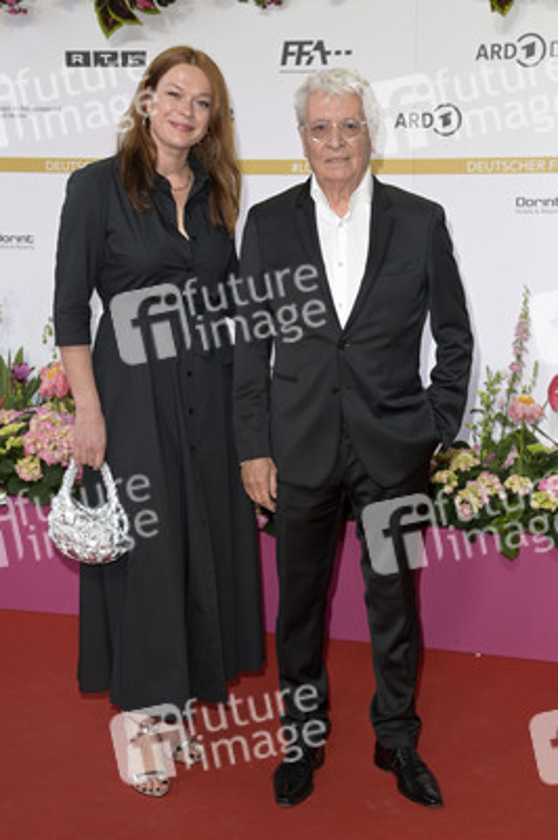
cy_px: 420
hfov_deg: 24.6
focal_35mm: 55
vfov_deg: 36.3
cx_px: 279
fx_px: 1281
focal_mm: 55
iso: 640
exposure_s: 1/250
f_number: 5.6
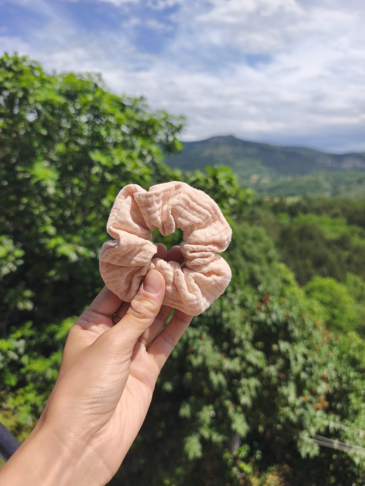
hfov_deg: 58.9
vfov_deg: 73.9
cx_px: 182
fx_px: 323
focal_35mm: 23
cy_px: 243
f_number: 1.65
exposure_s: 1/1477
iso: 50
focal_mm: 6.18
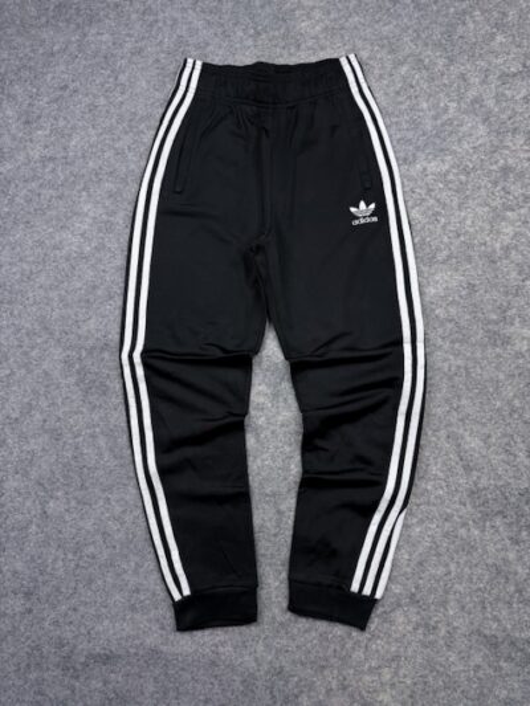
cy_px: 353
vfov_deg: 71.6
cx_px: 265
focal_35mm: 24
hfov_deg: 56.8
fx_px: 490
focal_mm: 6.76
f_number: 1.78
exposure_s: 1/151
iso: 64
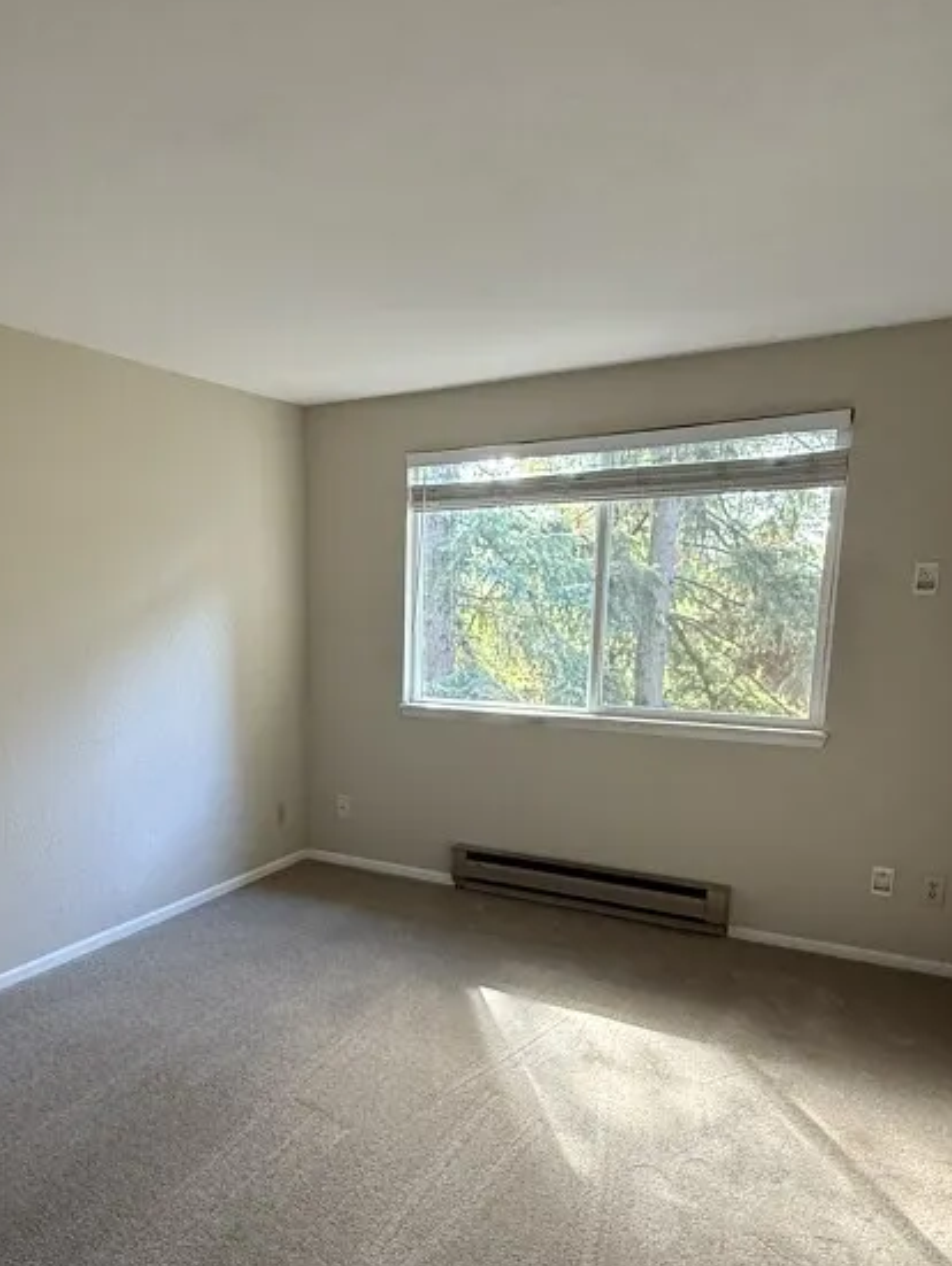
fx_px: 952
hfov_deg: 51.5
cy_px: 774
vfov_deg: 66.5
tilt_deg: -9.9
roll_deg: +0.0
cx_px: 276
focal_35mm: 26
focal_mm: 2.22
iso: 250
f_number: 2.2
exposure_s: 1/60
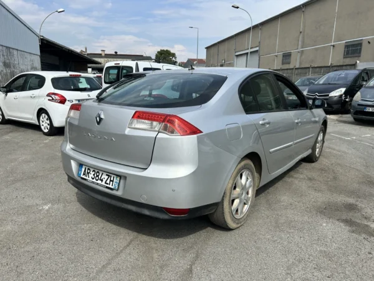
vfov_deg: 53.1
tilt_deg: -10.4
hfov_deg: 67.3
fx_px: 281
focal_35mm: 26
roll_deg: +0.2
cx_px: 187
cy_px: 140
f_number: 1.5
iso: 50
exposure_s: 1/4444
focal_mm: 5.7
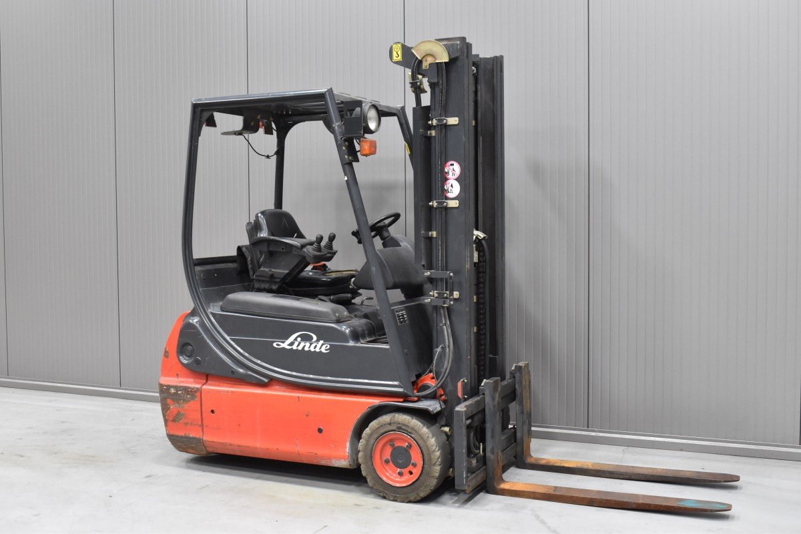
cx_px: 400
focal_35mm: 40
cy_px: 267
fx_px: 901
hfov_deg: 47.9
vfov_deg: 33.0
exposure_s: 1/20
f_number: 6.3
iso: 1600
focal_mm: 27
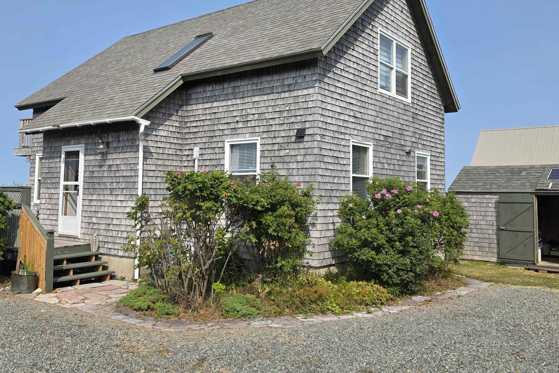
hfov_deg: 58.7
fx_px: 497
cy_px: 158
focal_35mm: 32
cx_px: 288
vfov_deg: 41.0
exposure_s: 1/6574
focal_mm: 6.3
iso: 80
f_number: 1.7
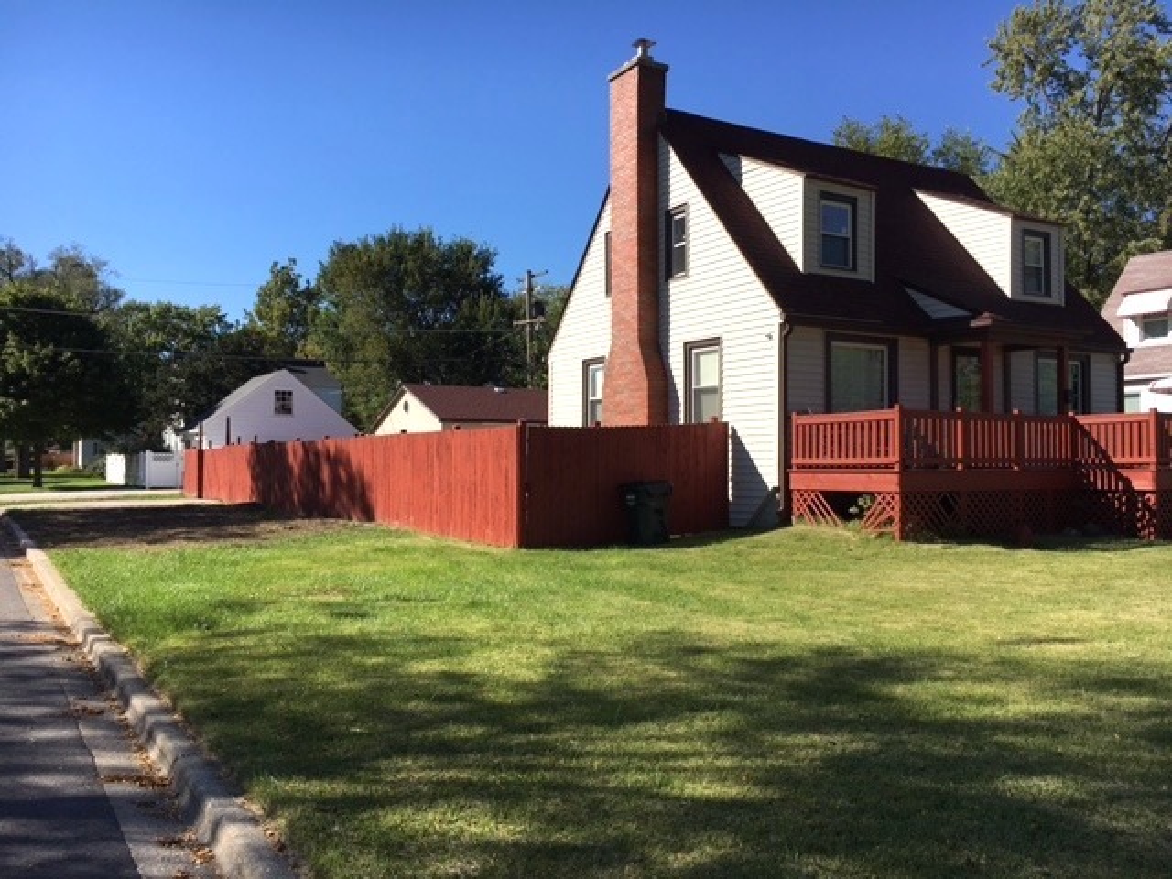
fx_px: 982
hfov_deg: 61.7
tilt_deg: +1.3
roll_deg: +0.0
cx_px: 586
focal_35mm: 29
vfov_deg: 48.2
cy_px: 440
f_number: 2.2
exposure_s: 1/1282
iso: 25
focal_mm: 4.15
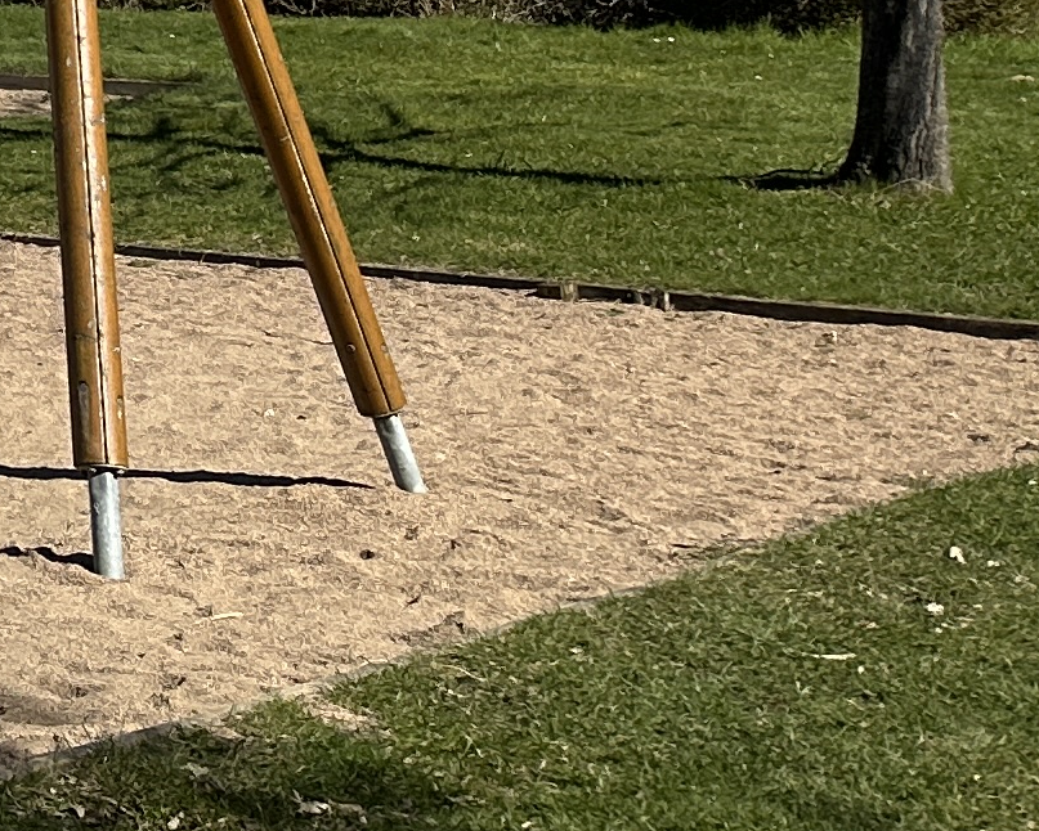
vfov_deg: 12.3
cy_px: -581
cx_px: -1353
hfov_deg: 13.0
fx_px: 3599
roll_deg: +0.7
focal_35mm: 117
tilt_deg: +5.7
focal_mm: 6.86
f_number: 1.78
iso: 80
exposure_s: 1/5000
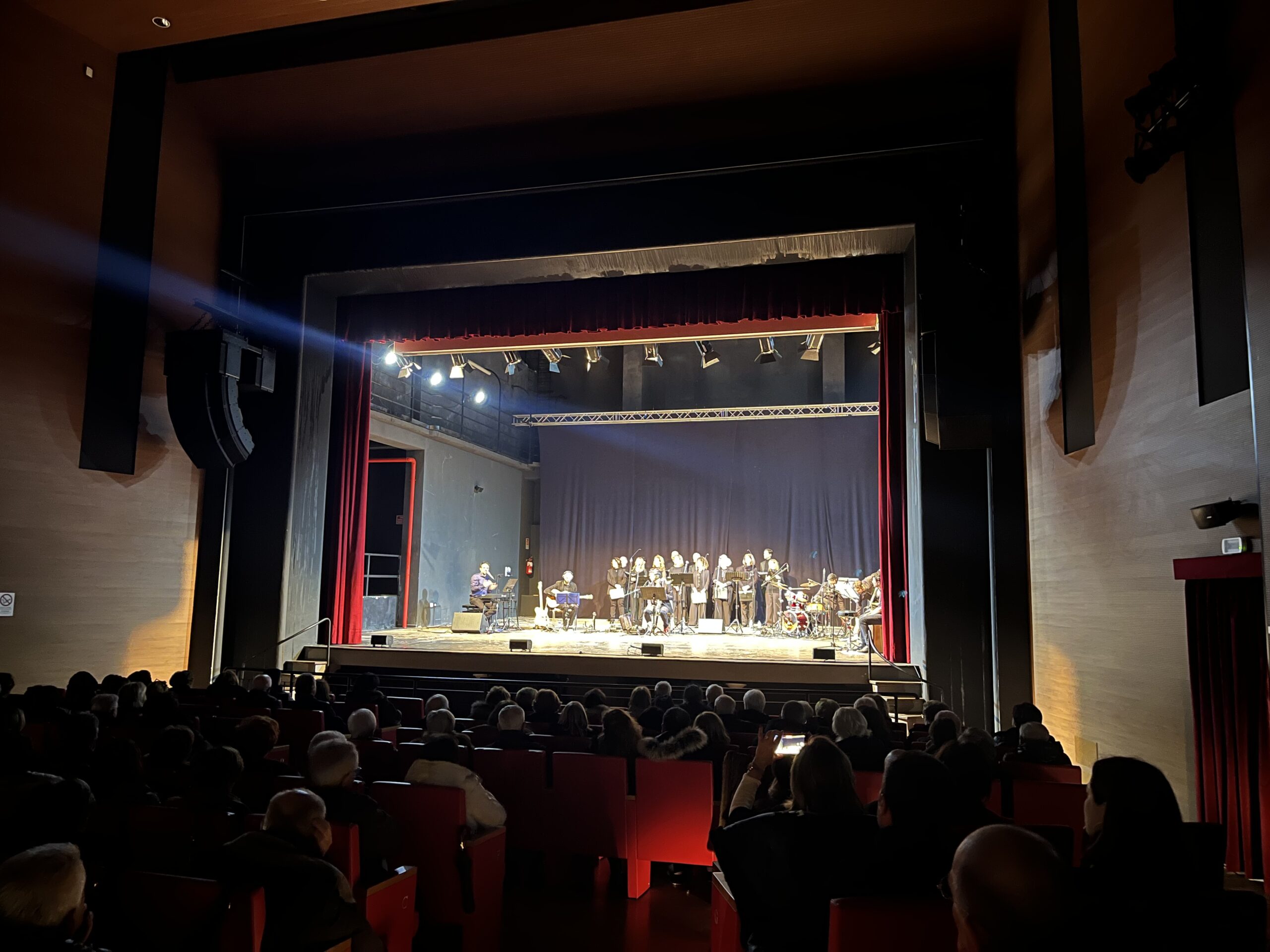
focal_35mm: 26
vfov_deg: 53.1
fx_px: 954
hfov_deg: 67.3
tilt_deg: +6.3
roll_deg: -1.3
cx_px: 635
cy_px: 476
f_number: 1.6
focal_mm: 5.1
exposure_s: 1/5
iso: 500
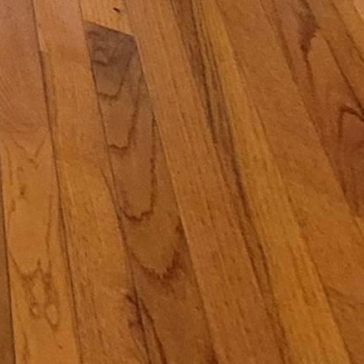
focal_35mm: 81
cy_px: -541
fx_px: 964
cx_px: -785
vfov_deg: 13.9
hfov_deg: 10.8
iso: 320
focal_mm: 2.2
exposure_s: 1/40
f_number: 2.2
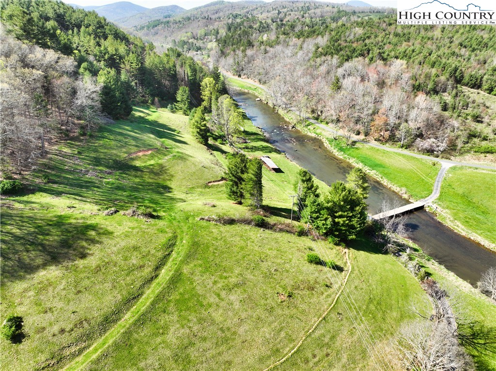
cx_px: 248
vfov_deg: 56.8
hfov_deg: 71.6
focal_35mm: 24
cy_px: 186
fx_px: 344
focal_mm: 12.29
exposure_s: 1/1000
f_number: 2.8
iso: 130
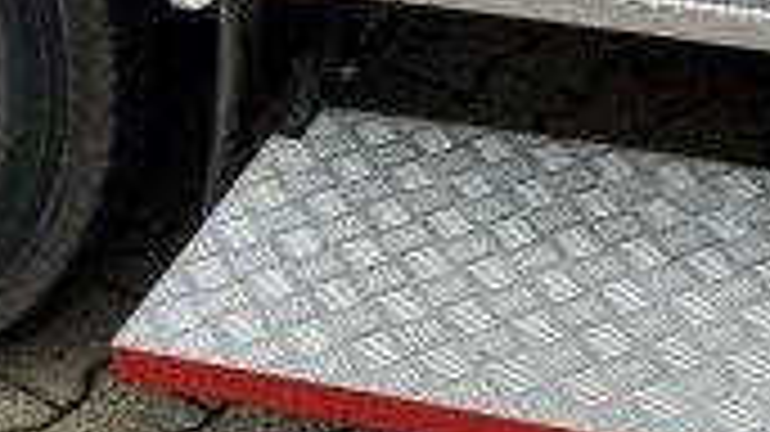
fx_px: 2000
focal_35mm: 98
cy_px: -554
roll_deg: -0.7
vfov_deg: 10.8
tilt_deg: -11.3
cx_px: 612
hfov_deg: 21.5
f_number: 1.78
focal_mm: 6.76
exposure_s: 1/383
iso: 80
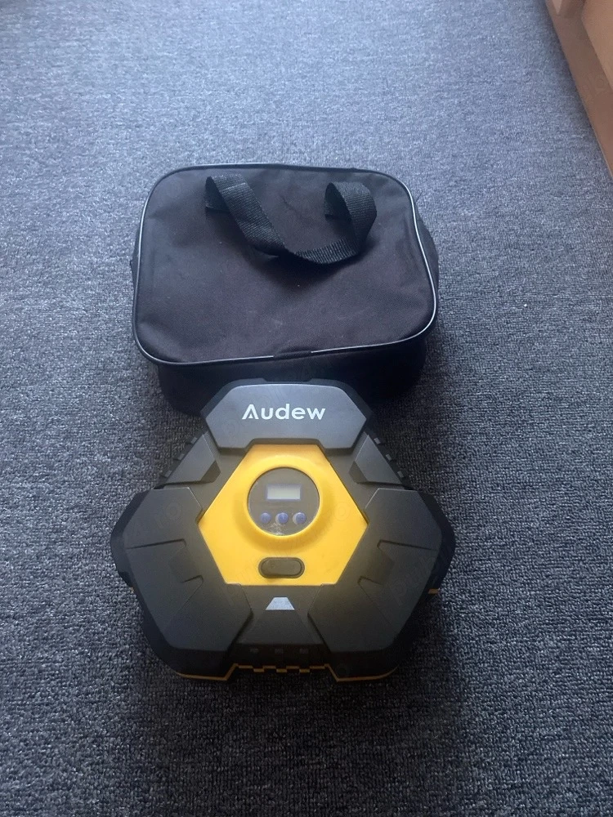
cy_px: 408
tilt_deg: -58.3
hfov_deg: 53.1
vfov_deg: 67.3
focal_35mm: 26
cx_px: 306
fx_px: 614
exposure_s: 1/30
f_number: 1.8
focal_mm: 4.25
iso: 800
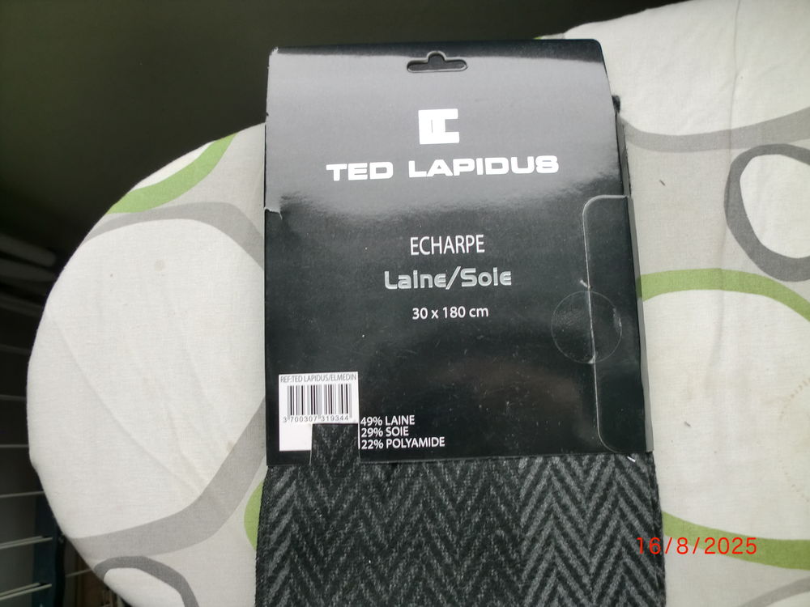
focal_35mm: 35
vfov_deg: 40.7
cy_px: 304
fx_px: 819
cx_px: 405
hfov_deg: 52.6
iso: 64
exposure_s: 1/60
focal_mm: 6.3
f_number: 3.1
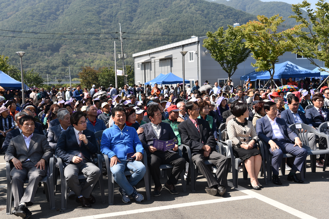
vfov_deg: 27.0
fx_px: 457
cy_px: 110
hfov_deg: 39.6
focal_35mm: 50
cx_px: 164
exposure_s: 1/200
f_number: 8
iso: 100
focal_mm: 50
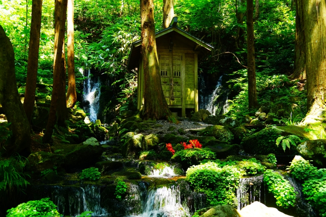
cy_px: 108
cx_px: 163
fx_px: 326
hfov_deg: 53.1
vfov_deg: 36.9
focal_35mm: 36
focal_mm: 24
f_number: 4
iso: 160
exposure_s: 1/60
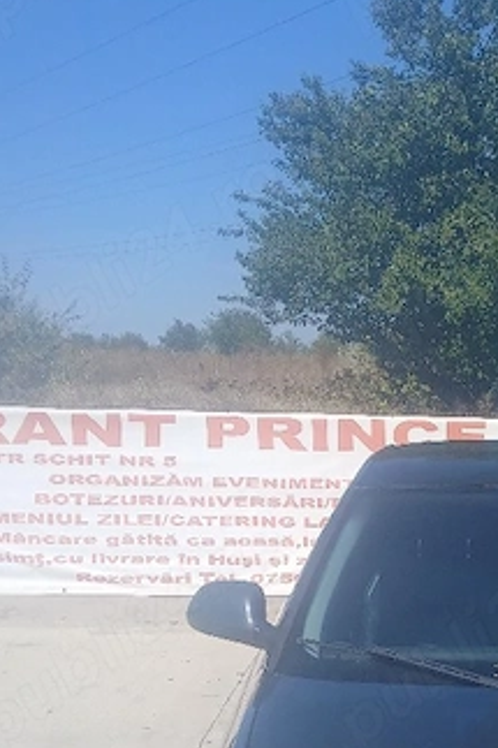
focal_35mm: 67
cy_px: 688
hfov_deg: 19.2
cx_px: 581
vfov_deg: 28.8
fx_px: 1392
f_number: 1.8
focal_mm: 3.98
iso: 20
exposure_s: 1/667
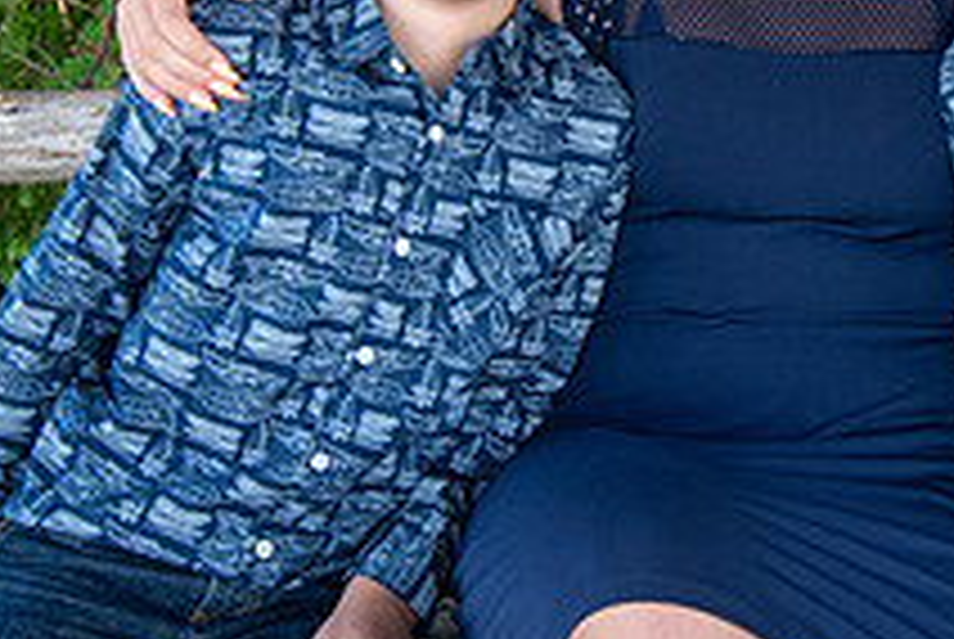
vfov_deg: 16.6
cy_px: 164
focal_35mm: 82
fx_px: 2176
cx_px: 706
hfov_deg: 24.5
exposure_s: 1/125
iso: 400
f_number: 5.6
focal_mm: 20
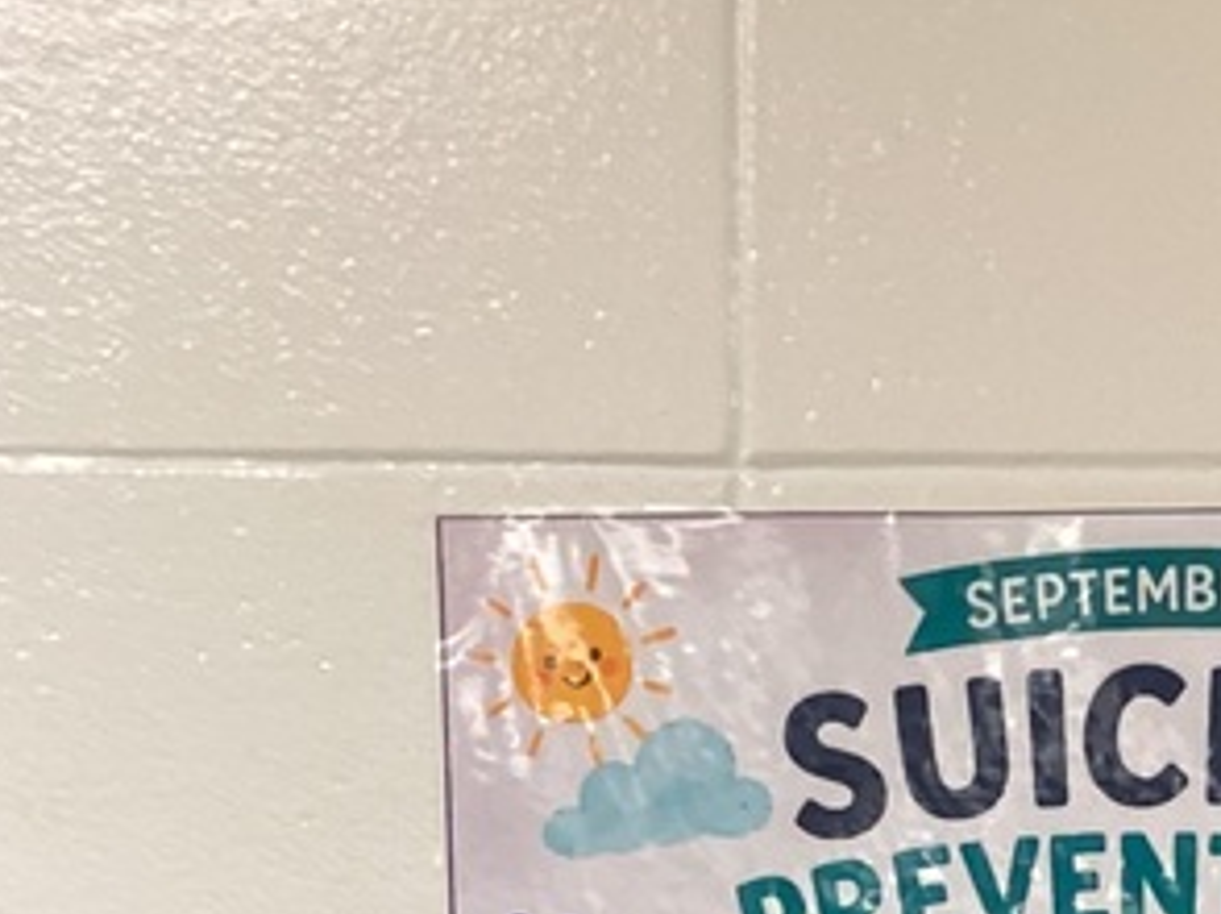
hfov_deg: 17.9
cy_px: 1545
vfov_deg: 12.7
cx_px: 1105
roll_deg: +0.0
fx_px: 3806
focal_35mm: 108
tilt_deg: -4.8
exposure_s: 1/50
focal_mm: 3.3
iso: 320
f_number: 2.4
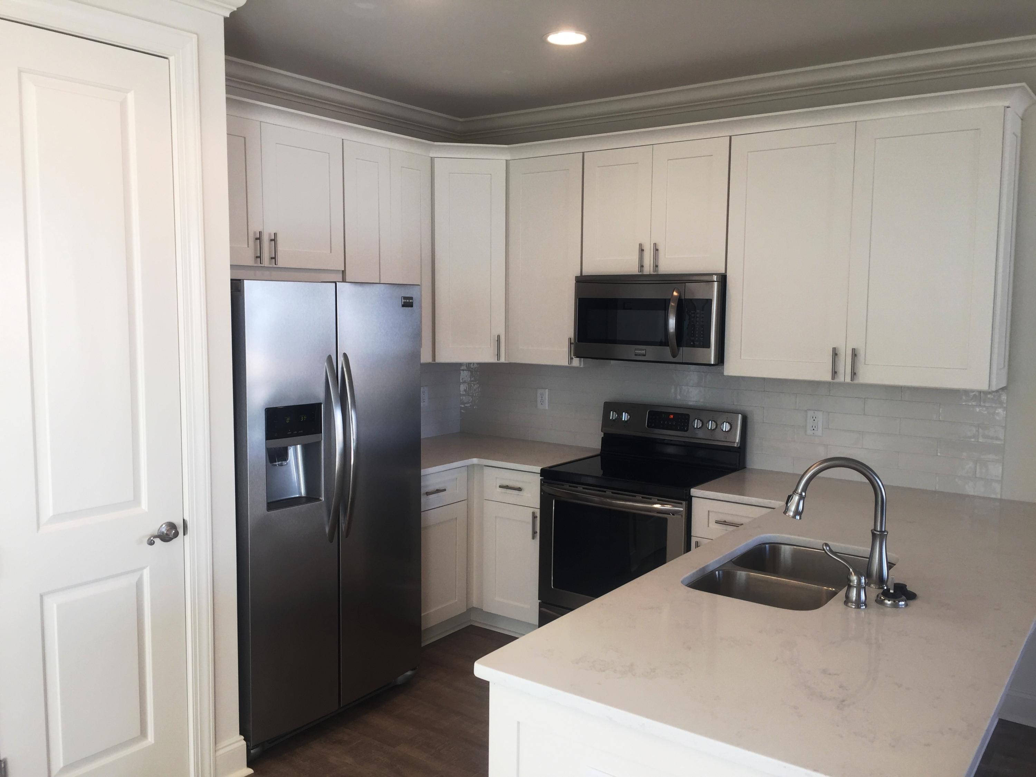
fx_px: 868
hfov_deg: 61.7
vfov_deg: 48.2
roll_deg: -0.8
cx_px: 518
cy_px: 388
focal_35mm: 29
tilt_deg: -6.3
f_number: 2.2
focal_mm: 4.15
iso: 32
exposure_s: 1/60
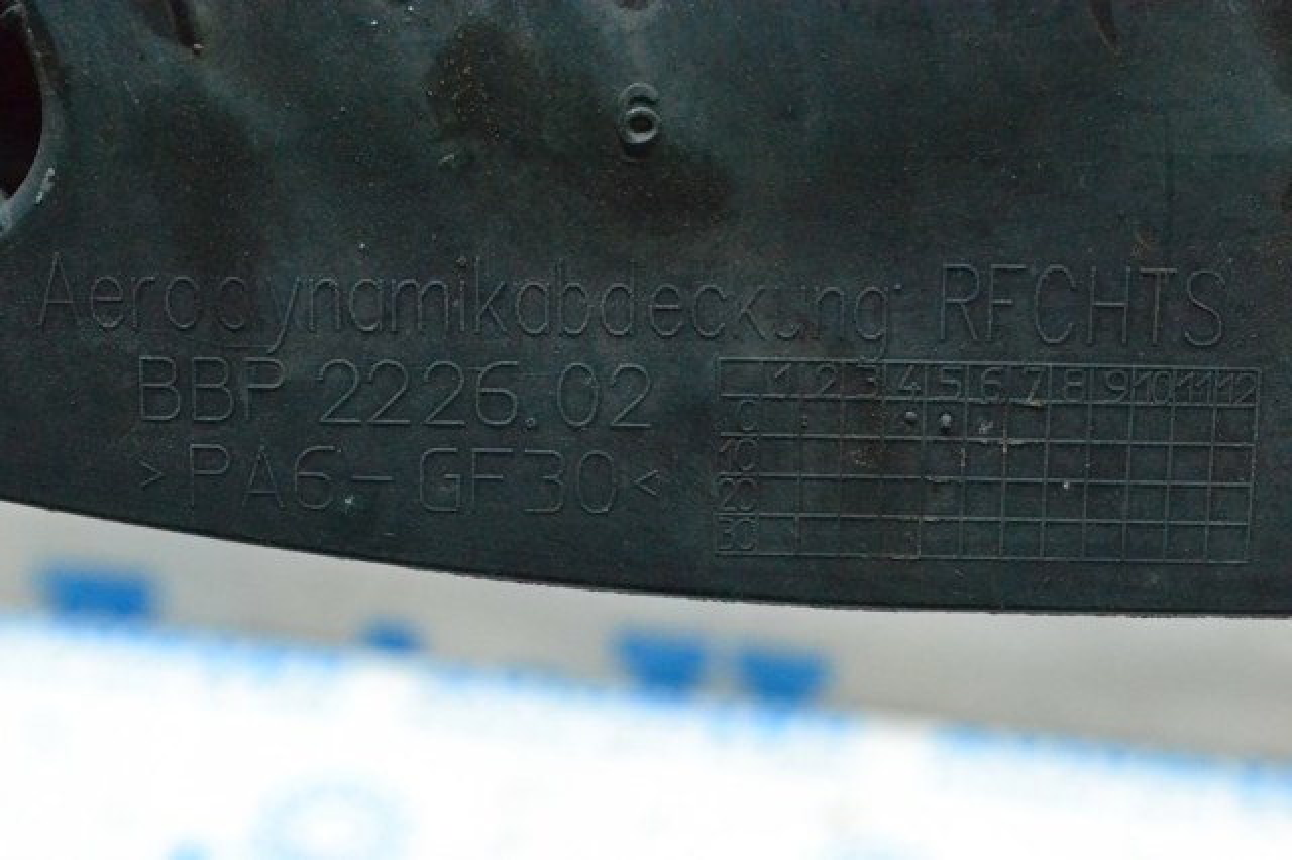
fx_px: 2959
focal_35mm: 82
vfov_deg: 16.5
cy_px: 430
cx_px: 646
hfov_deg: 24.6
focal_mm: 55
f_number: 9
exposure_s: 1/160
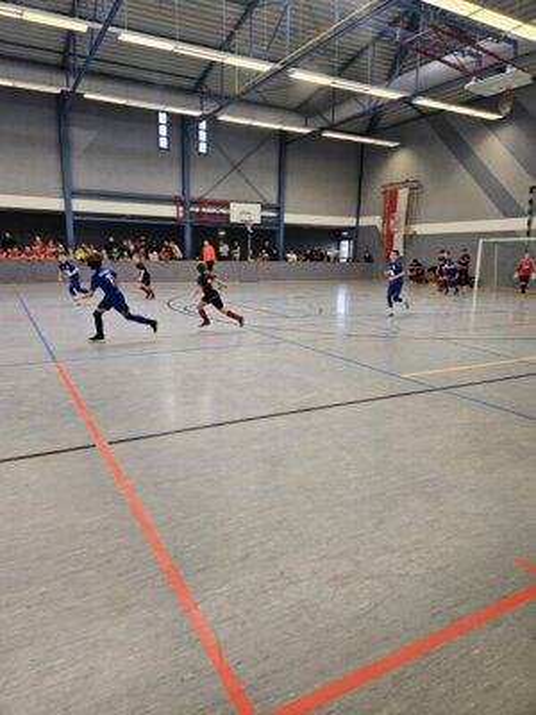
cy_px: 358
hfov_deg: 58.9
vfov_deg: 73.9
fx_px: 475
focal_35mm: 23
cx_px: 268
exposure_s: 1/100
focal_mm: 5.4
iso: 125
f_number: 1.8
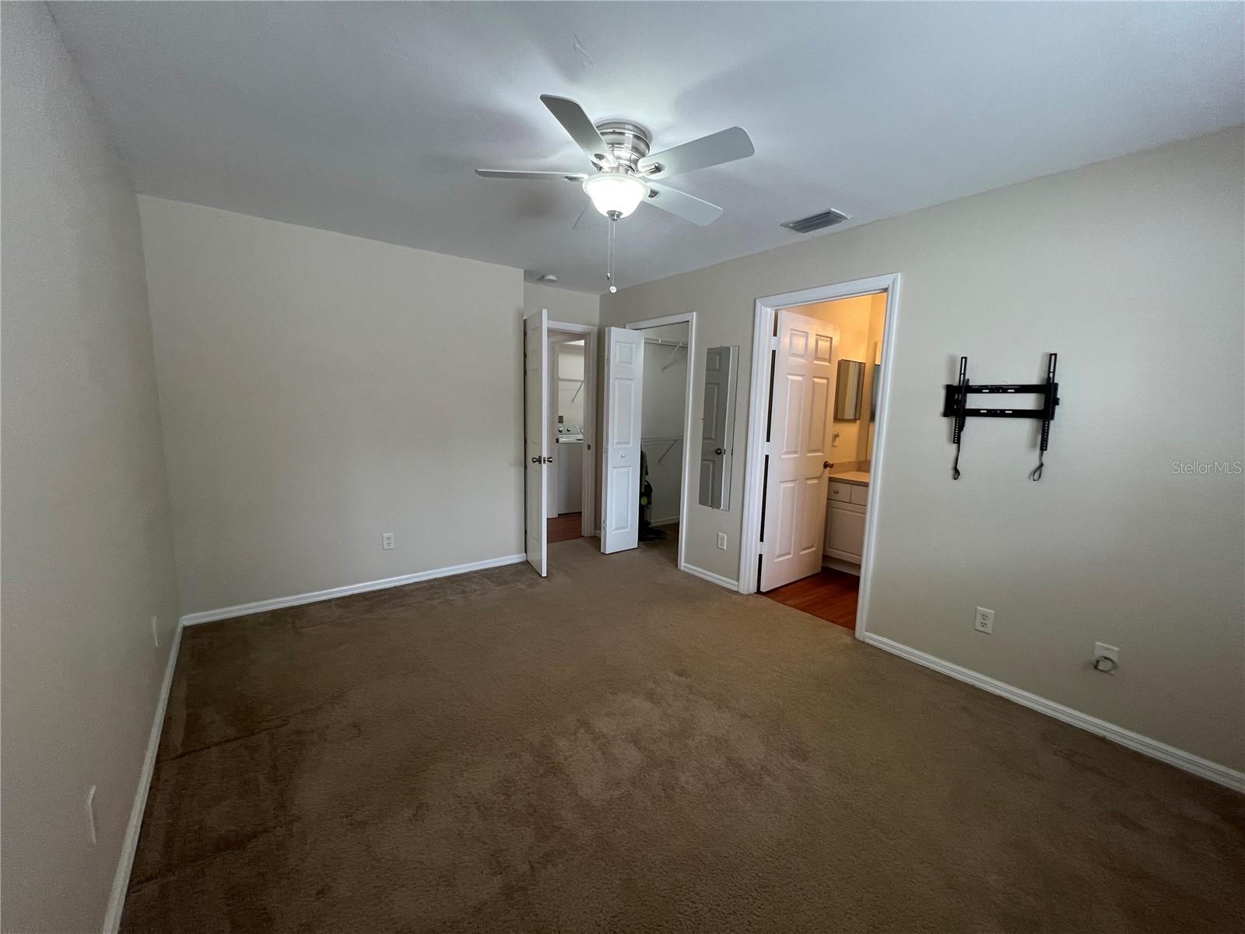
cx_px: 622
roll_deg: -2.5
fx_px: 468
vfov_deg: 89.9
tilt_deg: -5.6
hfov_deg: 106.2
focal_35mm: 13
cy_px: 467
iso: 200
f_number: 1.8
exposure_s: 1/120
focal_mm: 1.57
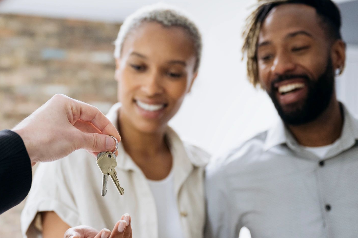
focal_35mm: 69
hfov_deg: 29.2
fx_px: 686
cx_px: 160
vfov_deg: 19.7
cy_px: 141
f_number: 2.8
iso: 500
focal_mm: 46
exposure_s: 1/125
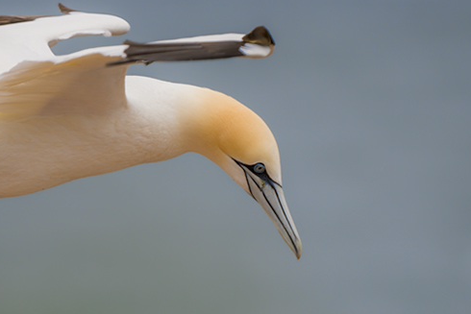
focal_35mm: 453
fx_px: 5928
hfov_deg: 4.5
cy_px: 284
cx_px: 242
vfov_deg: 3.0
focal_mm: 185
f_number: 2.8
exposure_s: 1/500
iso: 100
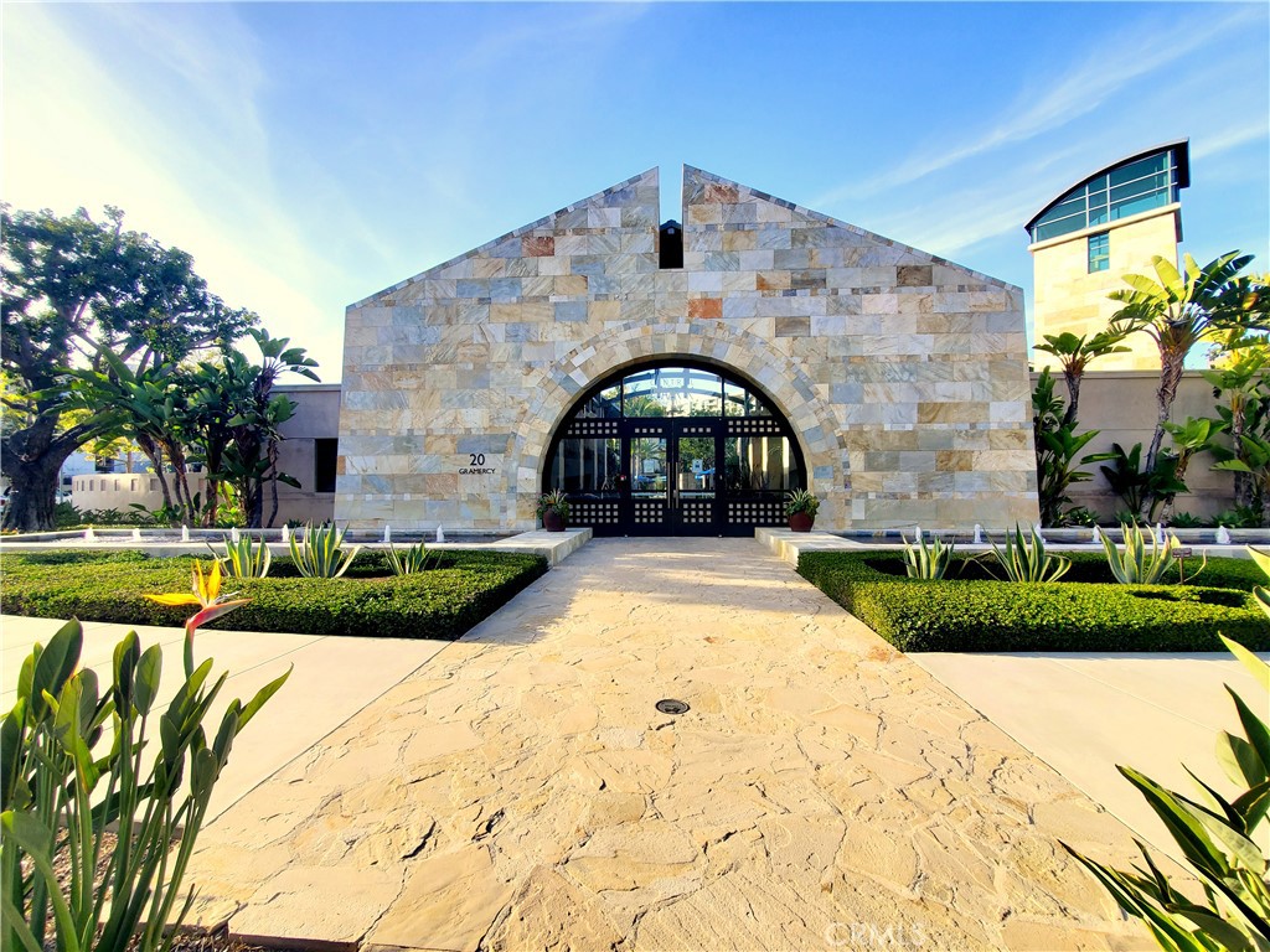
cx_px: 635
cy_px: 476
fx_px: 477
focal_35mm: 13
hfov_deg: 106.2
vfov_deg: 89.9
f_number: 2.2
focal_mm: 1.8
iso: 50
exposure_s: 1/407
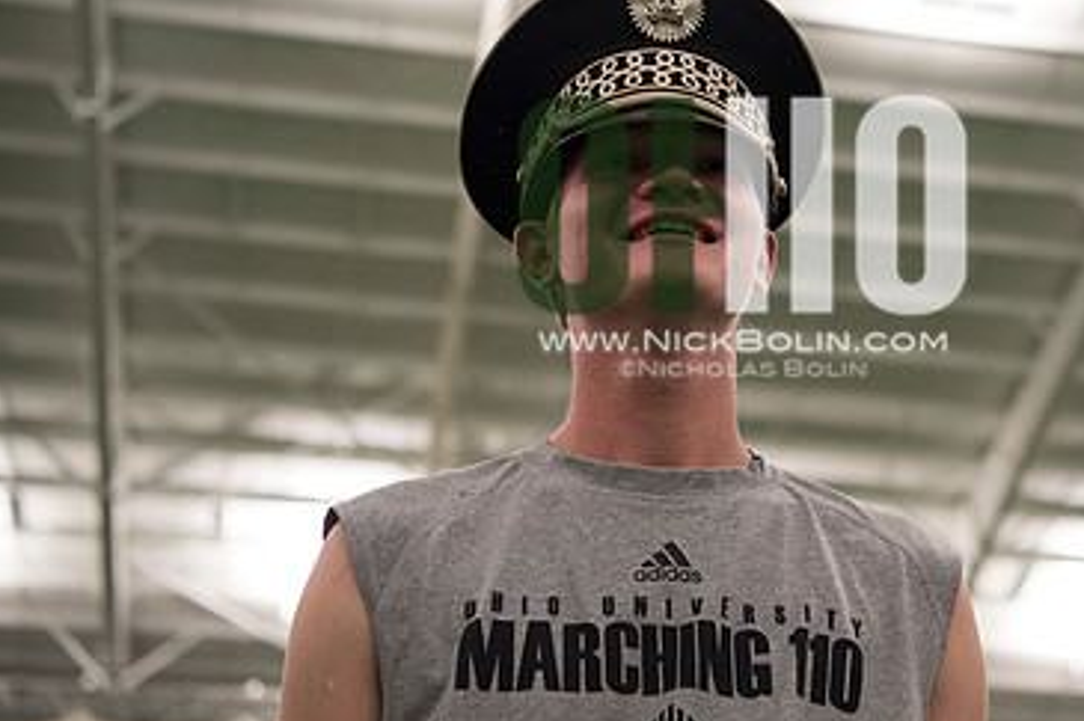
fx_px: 2107
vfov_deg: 19.4
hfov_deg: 28.6
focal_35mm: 70
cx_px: 742
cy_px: 236
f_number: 3.2
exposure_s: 1/320
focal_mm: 44
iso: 3200
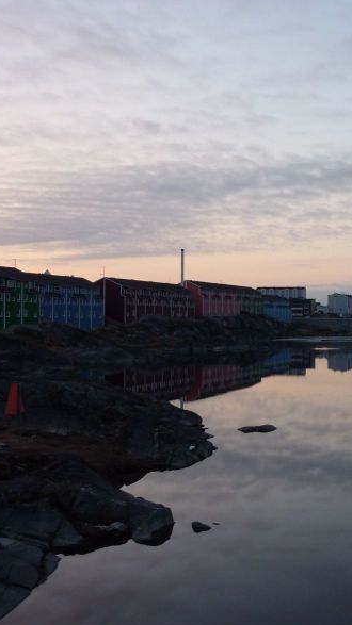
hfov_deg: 21.5
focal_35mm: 52
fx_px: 863
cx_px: 413
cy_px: 311
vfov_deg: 39.9
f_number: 3.5
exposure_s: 1/30
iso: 100
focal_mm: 5.7
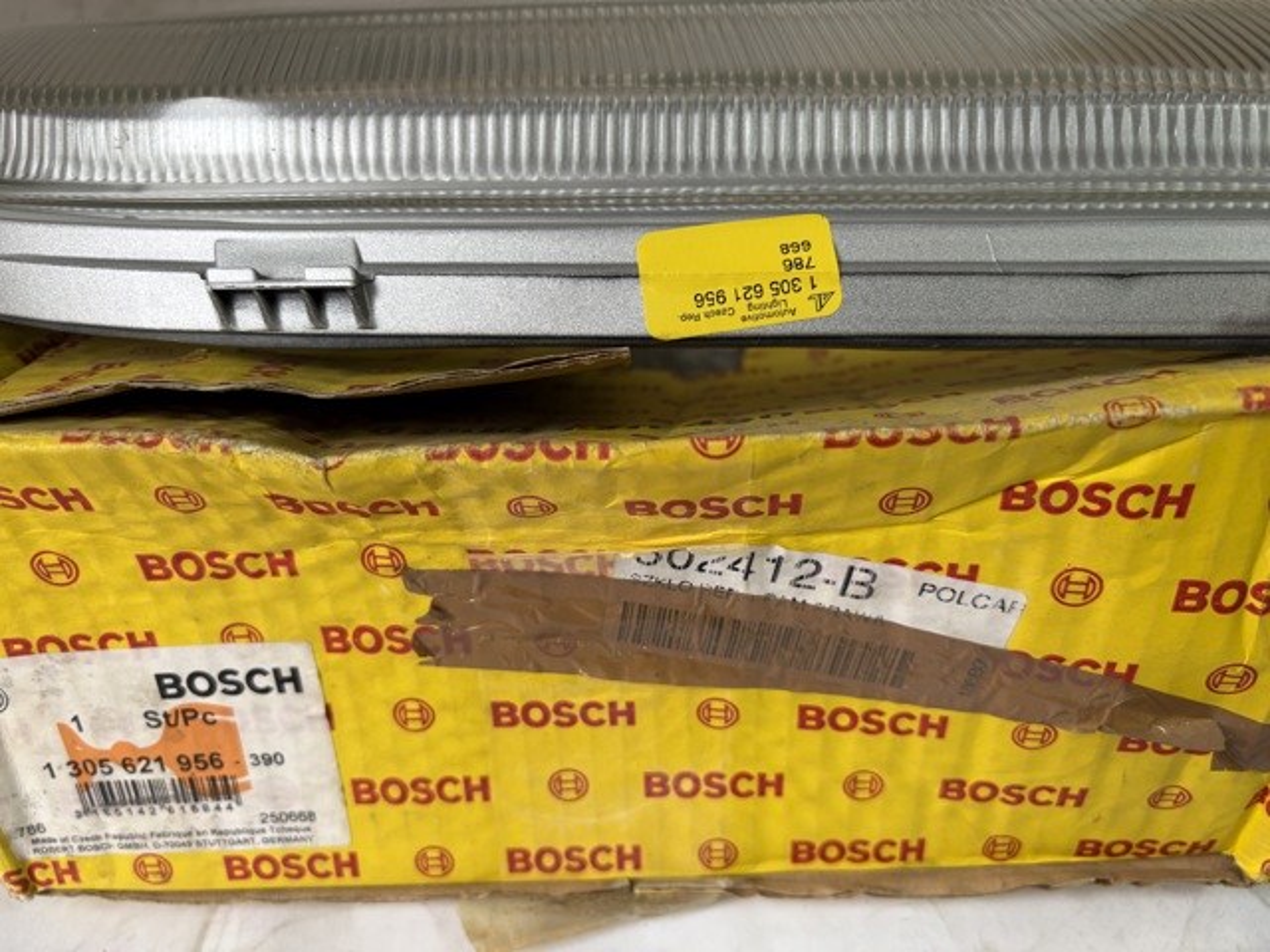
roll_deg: -0.3
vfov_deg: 53.1
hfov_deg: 67.3
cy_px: 476
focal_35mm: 26
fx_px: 954
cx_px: 635
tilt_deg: -26.7
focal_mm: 5.96
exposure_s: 1/50
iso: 64
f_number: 1.6
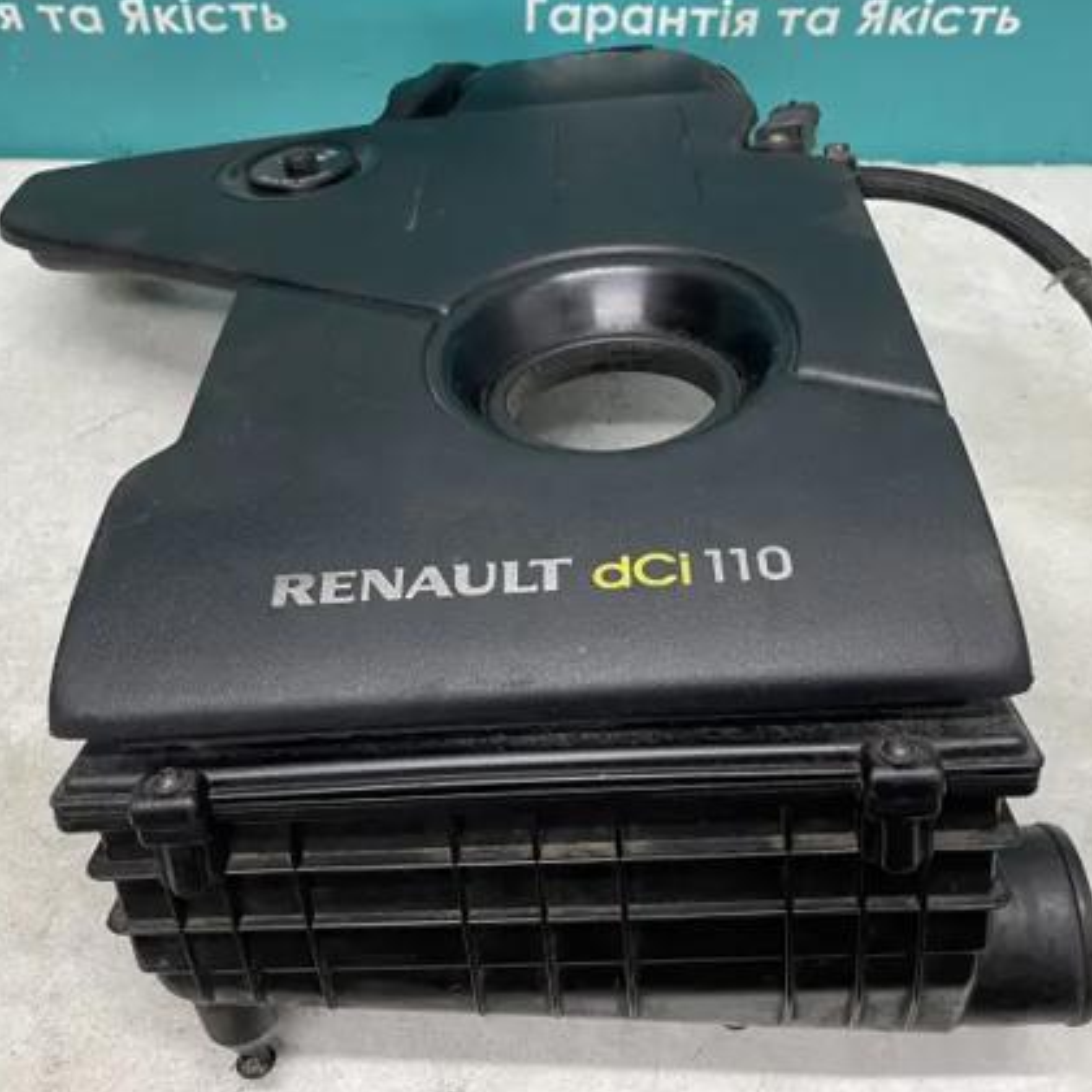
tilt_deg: -49.3
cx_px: 486
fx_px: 1249
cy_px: 476
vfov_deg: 47.1
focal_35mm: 35
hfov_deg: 47.1
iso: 64
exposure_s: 1/50
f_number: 1.6
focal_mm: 4.2
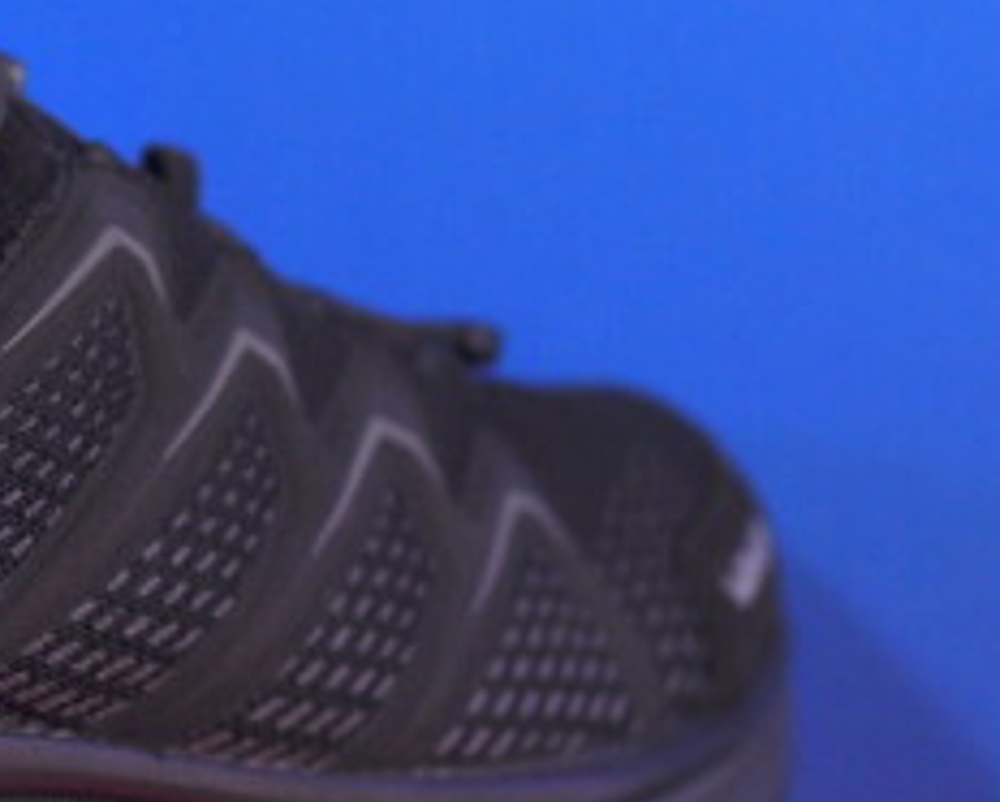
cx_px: -612
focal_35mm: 242
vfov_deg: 6.4
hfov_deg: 7.8
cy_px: 209
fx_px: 7168
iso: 250
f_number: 3.2
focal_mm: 50
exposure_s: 1/250
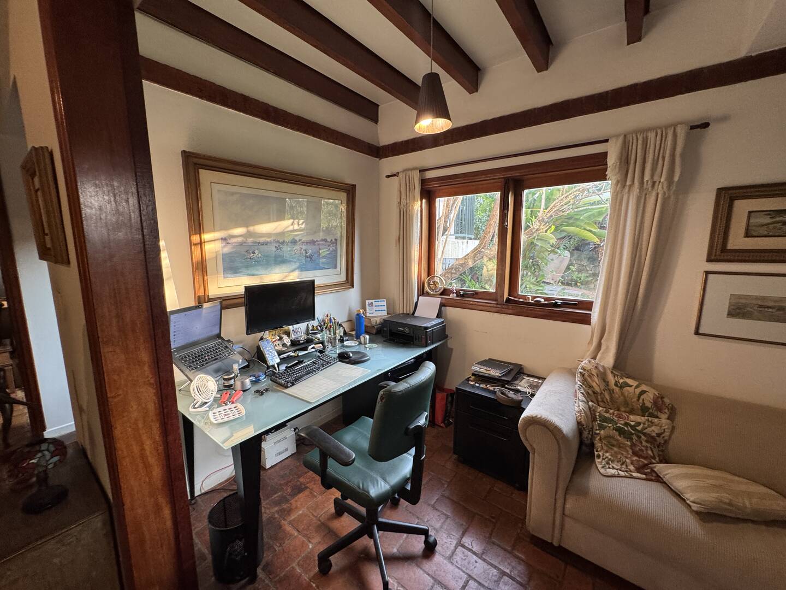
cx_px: 393
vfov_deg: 85.7
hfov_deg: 102.1
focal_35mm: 14
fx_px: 318
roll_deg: +0.3
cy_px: 295
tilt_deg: -8.6
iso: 250
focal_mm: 2.22
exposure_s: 1/60
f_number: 2.2
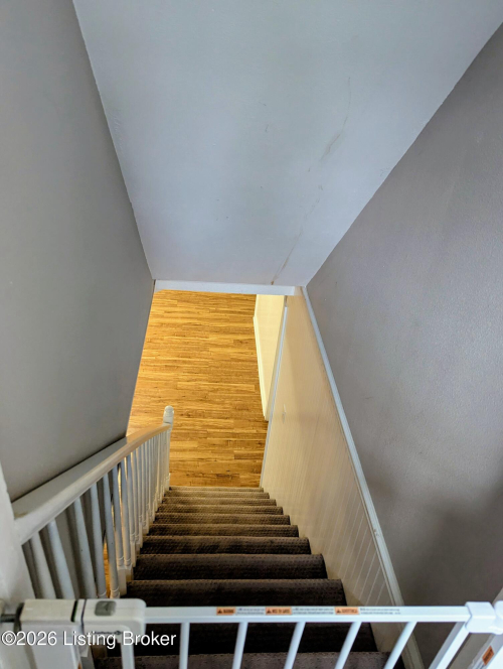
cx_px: 252
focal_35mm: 24
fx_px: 464
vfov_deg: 71.5
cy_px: 334
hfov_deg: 56.9
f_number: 1.85
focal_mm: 6.81
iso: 625
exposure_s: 1/118
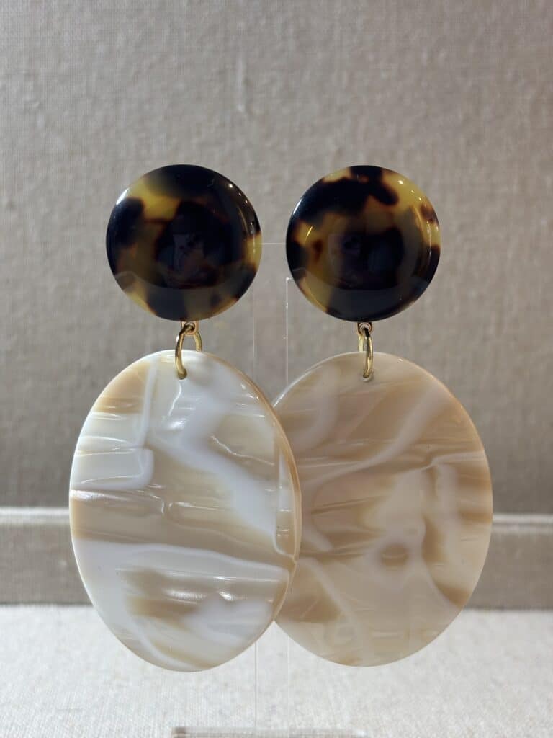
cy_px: 369
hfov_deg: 28.0
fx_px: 1108
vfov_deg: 36.8
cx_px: 276
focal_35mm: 52
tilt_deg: -8.1
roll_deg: -1.0
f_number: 1.6
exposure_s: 1/50
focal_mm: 5.96
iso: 32
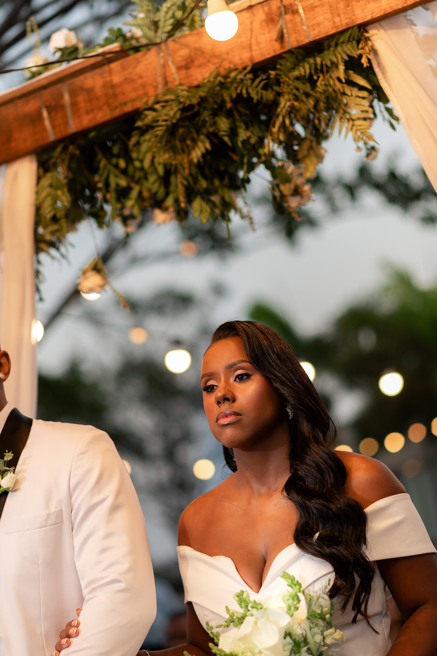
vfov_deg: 23.6
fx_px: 1566
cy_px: 329
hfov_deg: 15.9
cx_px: 218
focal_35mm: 86
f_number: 2.2
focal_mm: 85
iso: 125
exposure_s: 1/200
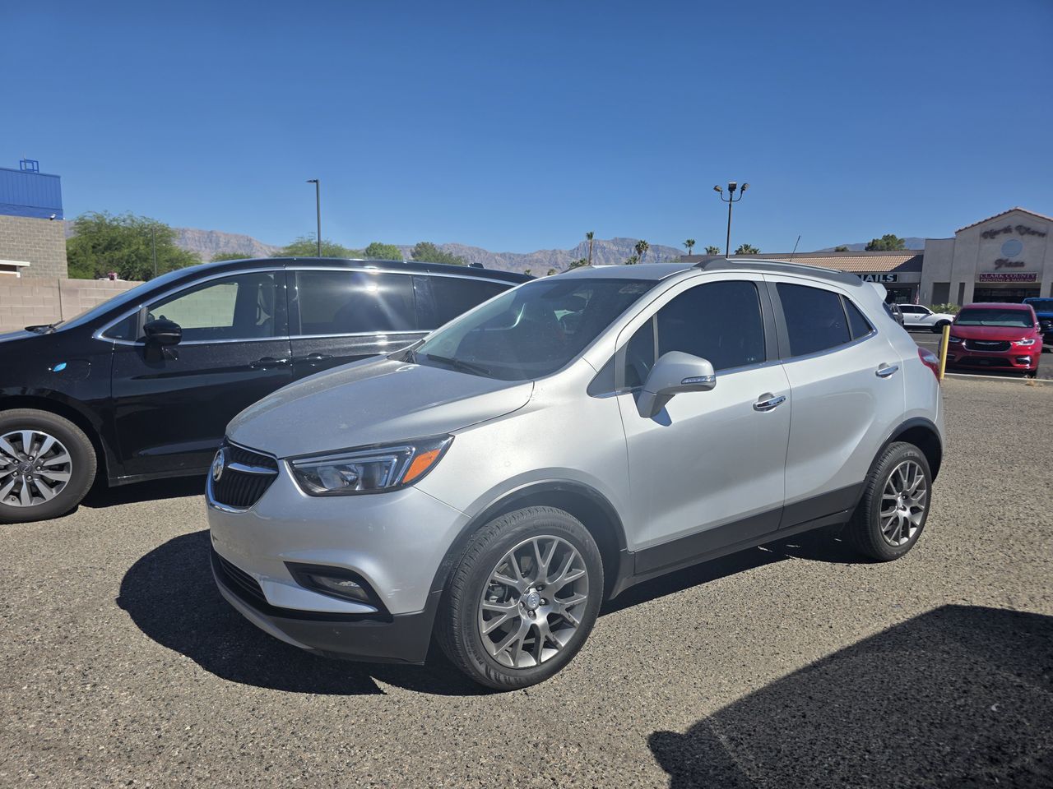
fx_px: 700
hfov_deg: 73.9
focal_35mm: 23
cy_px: 394
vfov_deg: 58.9
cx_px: 526
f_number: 1.7
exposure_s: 1/7944
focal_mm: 6.3
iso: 40
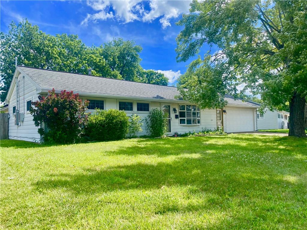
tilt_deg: +0.2
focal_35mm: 26
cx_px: 154
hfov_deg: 67.3
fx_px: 231
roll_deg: +0.8
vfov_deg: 53.1
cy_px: 115
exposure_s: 1/1808
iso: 32
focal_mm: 4.25
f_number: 1.8
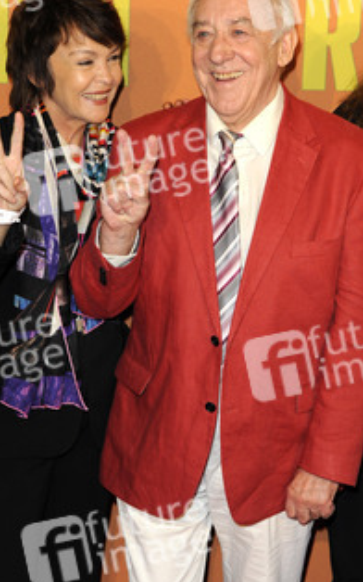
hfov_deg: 14.3
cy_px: 265
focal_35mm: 91
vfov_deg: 22.8
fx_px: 1442
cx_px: 171
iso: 800
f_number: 5.6
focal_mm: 70
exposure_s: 1/320
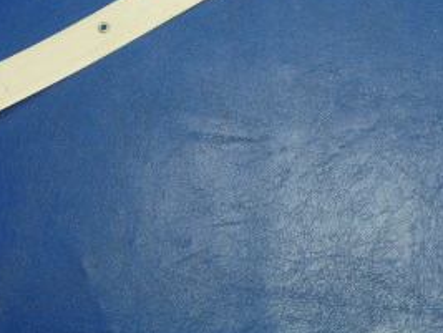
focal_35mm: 67
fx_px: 859
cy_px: -50
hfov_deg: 28.8
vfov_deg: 20.7
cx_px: 159
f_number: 3.9
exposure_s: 1/30
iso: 250
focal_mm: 5
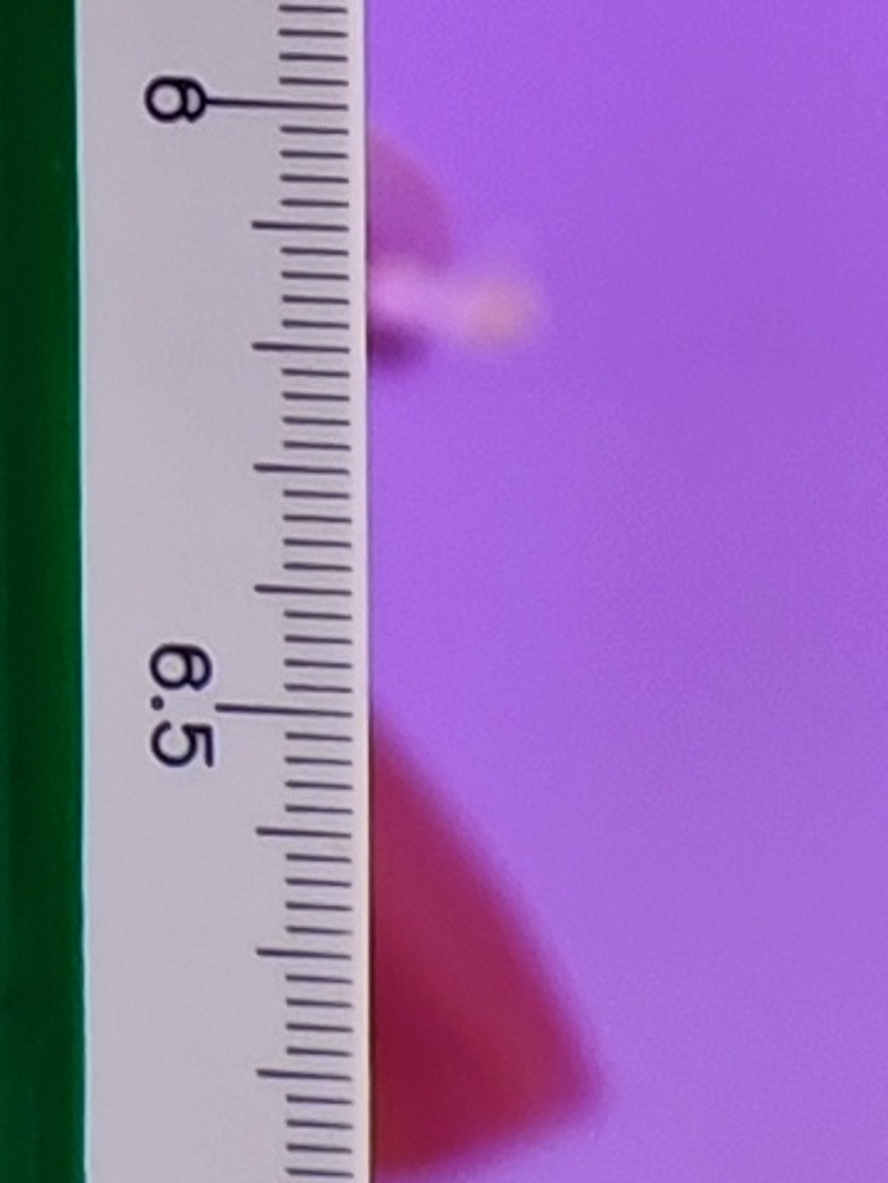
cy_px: -1408
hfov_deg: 2.7
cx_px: -1984
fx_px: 18659
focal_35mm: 546
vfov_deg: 3.6
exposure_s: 1/25
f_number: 2.4
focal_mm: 7.48
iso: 800
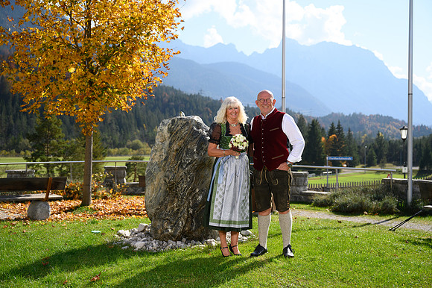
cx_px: 216
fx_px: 516
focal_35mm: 43
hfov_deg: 45.5
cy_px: 144
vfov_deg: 31.2
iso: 100
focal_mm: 43
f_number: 3.5
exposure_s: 1/1000
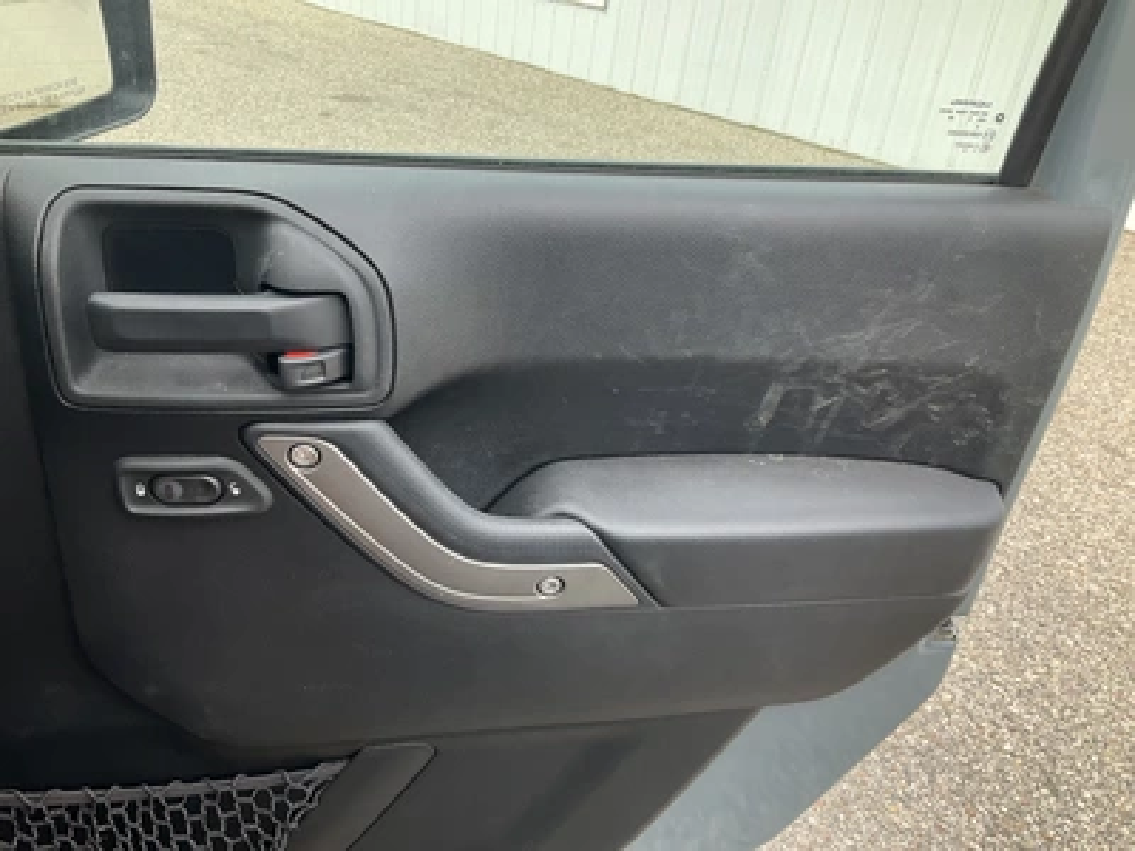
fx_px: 951
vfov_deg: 48.2
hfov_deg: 61.7
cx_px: 568
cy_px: 426
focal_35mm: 29
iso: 20
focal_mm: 3
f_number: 1.8
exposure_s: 1/195
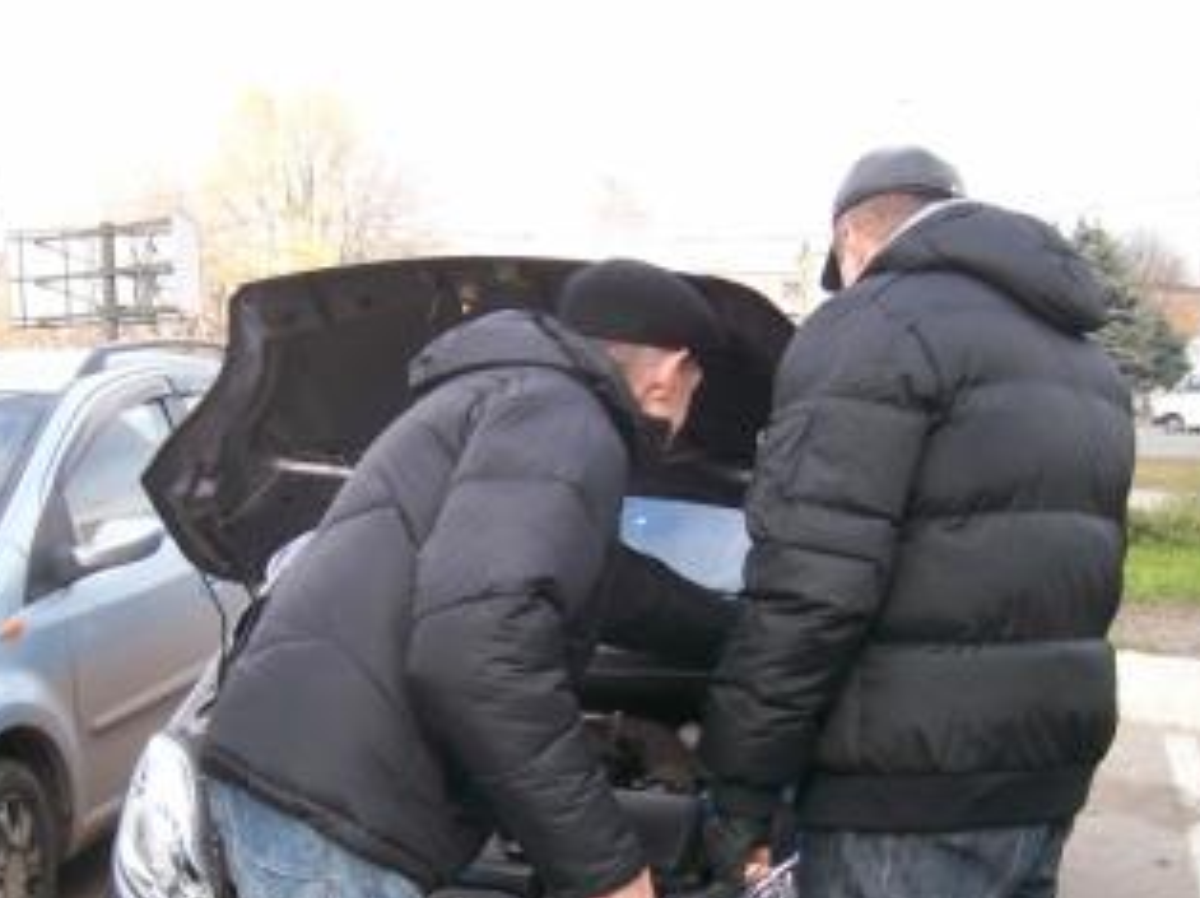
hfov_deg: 38.0
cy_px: 588
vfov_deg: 28.9
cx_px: 462
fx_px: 1732
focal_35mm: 50
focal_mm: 5.8
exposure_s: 1/200
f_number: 2.8
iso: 80
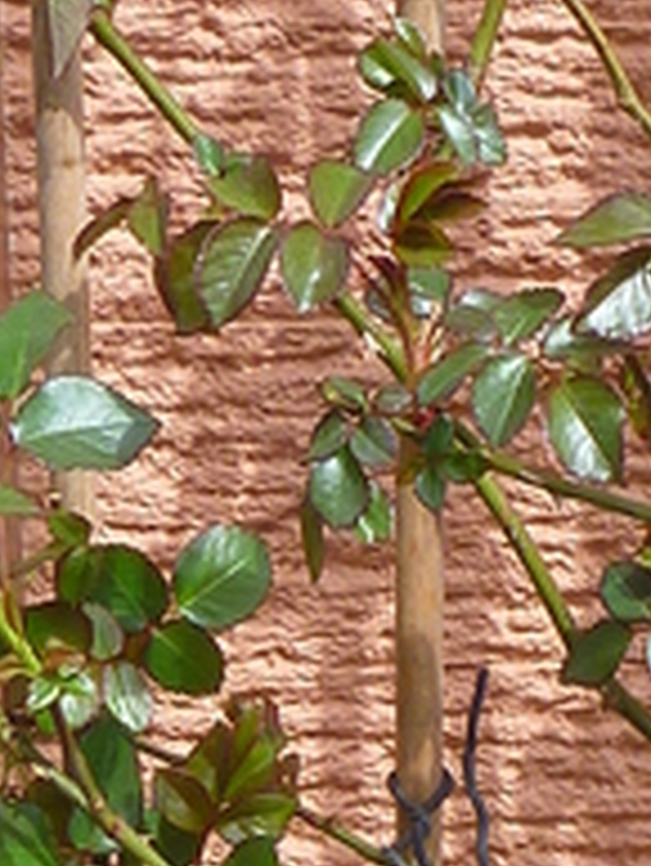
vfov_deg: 10.9
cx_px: 647
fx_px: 4358
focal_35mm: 174
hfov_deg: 8.5
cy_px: 1360
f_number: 3.3
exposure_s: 1/320
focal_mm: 4.9
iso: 80
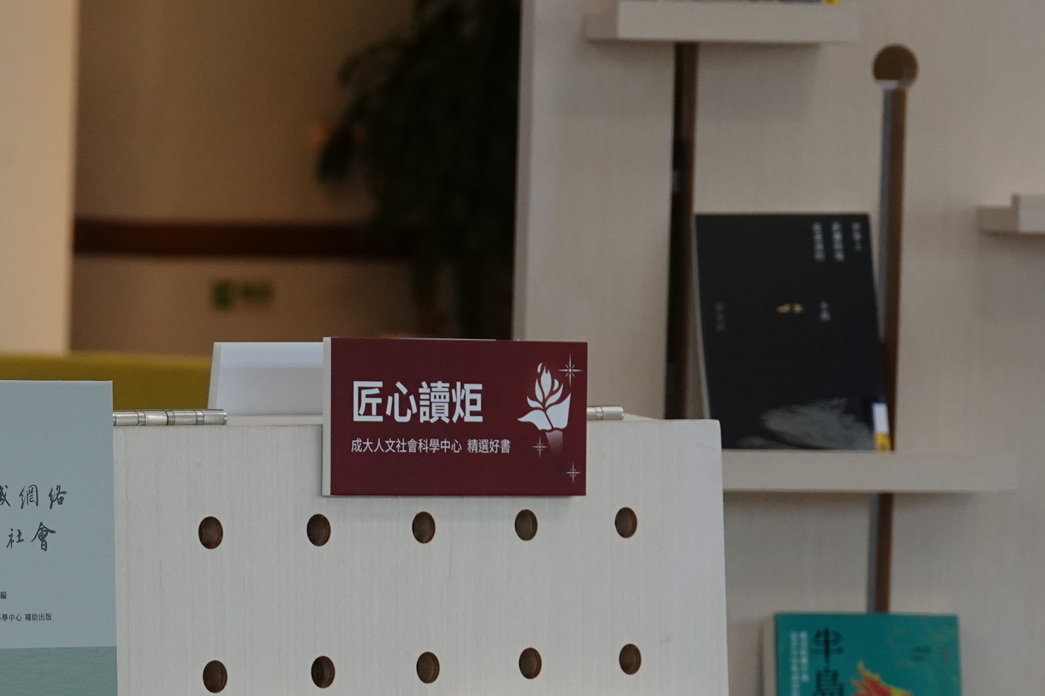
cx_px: 164
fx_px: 6676
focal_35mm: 230
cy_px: 721
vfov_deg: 6.0
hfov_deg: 8.9
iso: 400
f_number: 4
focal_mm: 36.72
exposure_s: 1/100
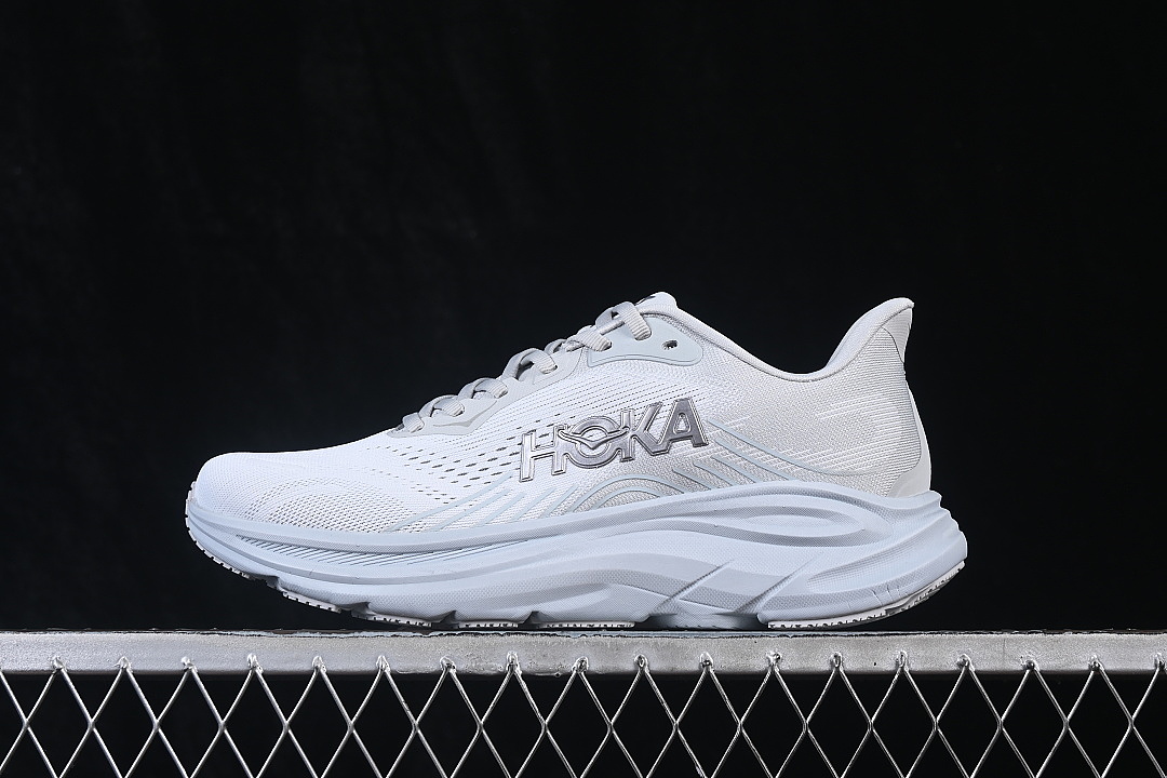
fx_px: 2431
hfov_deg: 27.0
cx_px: 584
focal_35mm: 75
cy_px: 389
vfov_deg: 18.2
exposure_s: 1/80
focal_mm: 50
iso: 160
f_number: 8
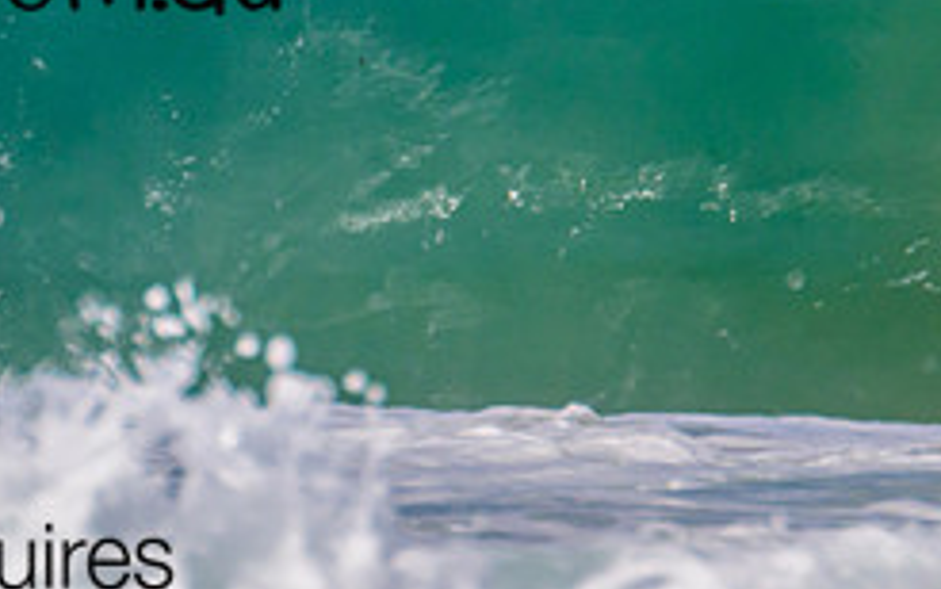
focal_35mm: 2622
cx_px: -146
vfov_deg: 0.5
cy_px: -166
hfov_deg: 0.8
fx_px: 67273
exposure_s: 1/2000
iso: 800
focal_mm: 800
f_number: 11
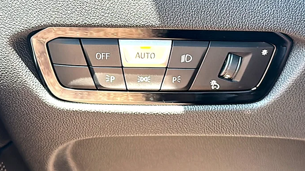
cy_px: 62
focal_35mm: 49
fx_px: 396
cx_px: 154
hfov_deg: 42.1
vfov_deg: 24.3
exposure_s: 1/99
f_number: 1.78
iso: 80
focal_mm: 6.86
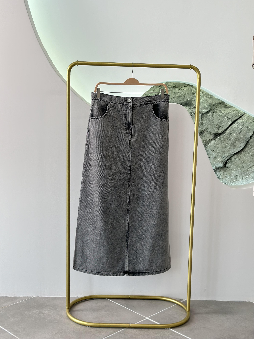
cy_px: 170
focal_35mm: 48
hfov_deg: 30.3
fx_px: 470
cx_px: 127
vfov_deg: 39.7
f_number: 1.78
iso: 80
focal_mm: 6.86
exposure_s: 1/182
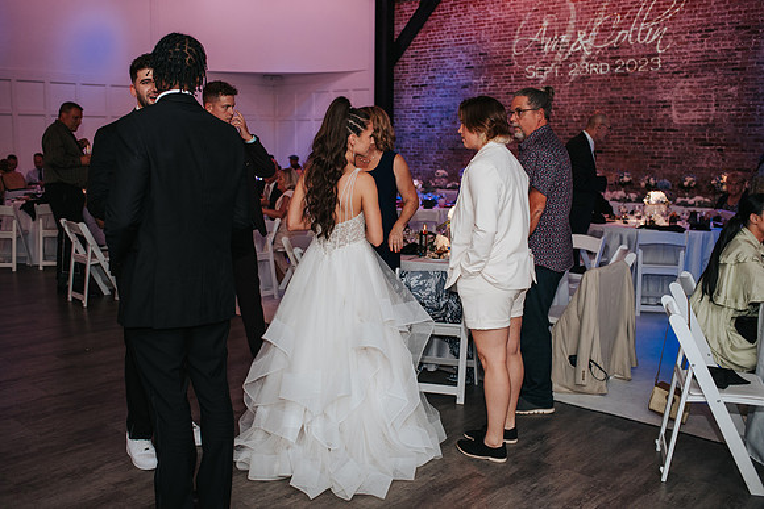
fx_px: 743
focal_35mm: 35
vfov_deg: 37.9
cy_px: 254
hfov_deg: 54.4
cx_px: 382
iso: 1000
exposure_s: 1/200
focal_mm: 35
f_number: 2.8
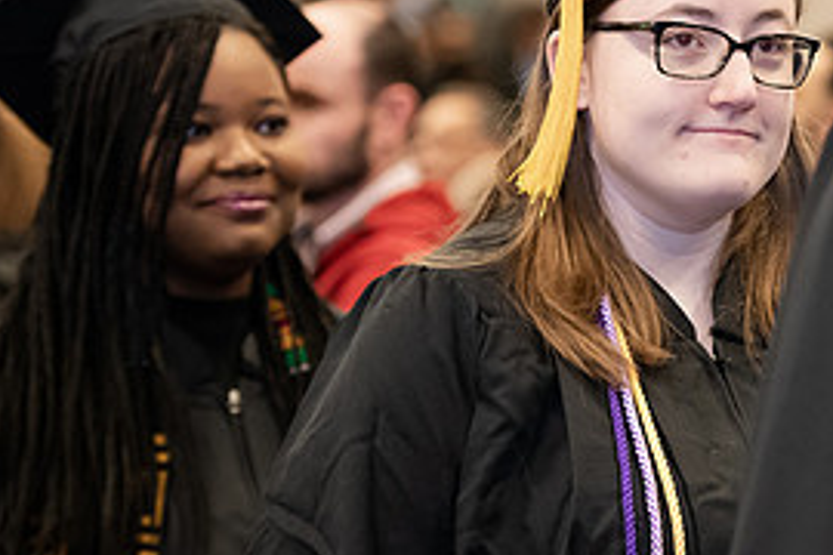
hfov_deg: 9.3
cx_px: 889
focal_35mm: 219
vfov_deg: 6.3
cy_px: 264
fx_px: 5067
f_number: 3.2
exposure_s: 1/200
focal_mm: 102
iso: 2000
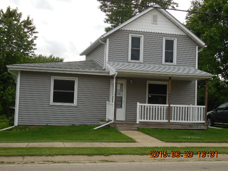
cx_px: 114
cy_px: 86
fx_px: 343
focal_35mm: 52
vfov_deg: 28.0
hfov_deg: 36.8
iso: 125
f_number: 4.3
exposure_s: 1/640
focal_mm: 9.4
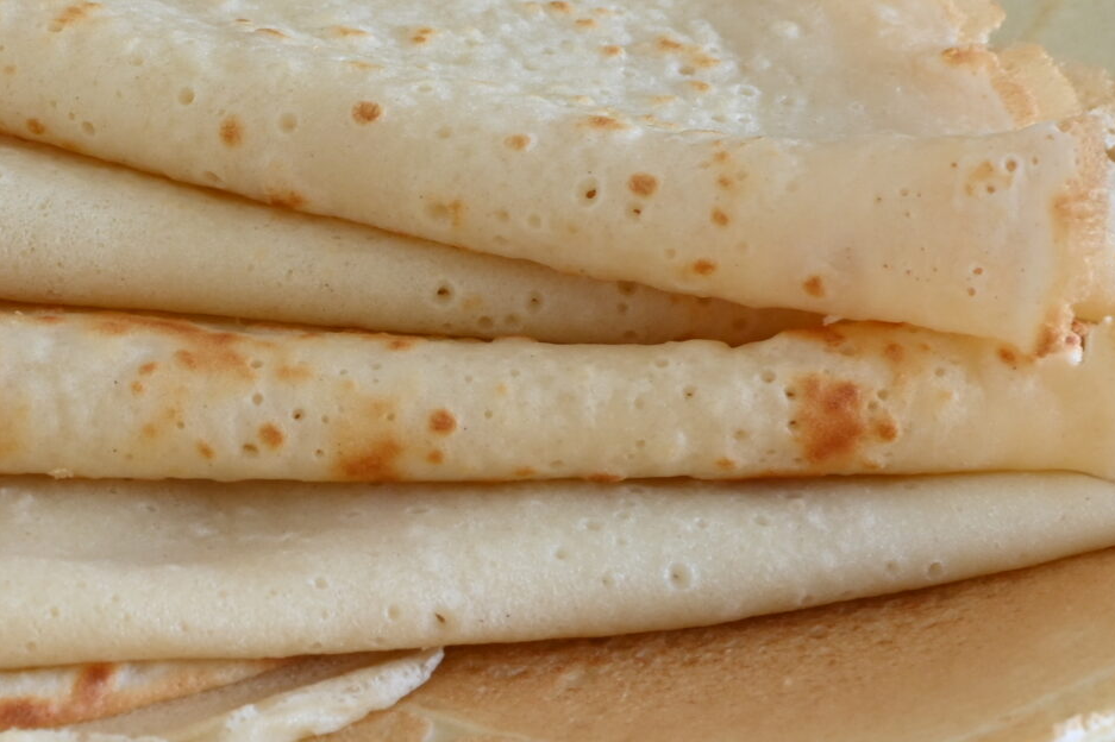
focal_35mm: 142
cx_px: 74
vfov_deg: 9.6
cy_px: 195
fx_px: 4396
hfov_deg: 14.3
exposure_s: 1/6
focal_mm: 35
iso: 250
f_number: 10
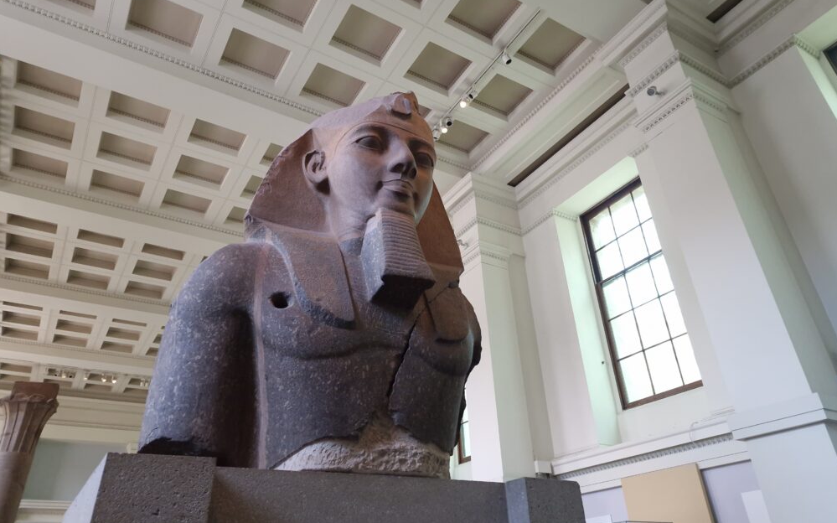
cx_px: 426
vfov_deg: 49.0
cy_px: 210
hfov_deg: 72.5
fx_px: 570
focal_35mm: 25
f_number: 1.8
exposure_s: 1/50
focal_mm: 6.4
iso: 320
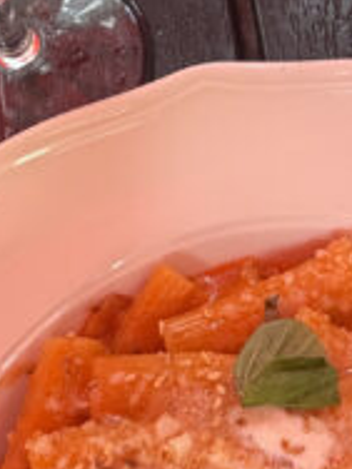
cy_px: -105
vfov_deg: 14.5
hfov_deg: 11.1
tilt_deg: -61.1
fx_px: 1776
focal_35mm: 131
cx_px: 404
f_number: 1.78
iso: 320
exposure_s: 1/60
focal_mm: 6.76
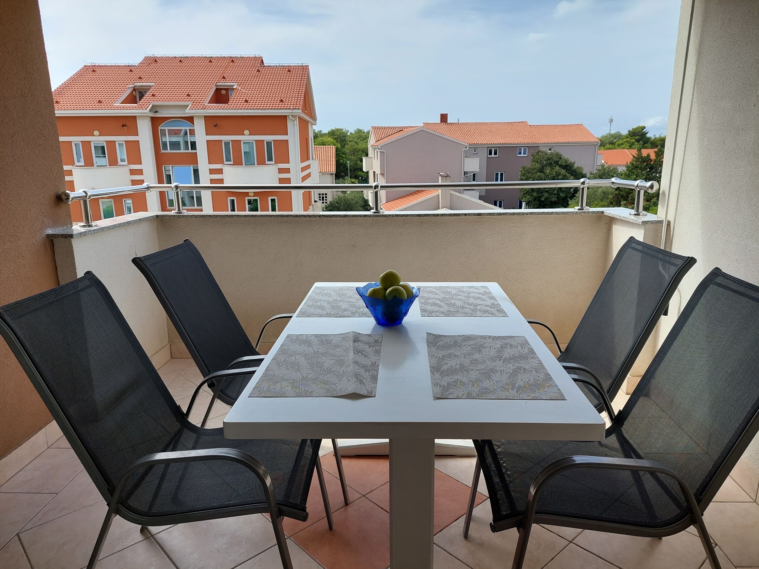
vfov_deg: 56.8
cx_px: 380
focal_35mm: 24
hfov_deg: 71.6
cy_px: 284
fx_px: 526
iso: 40
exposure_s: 1/980
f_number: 1.8
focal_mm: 5.23
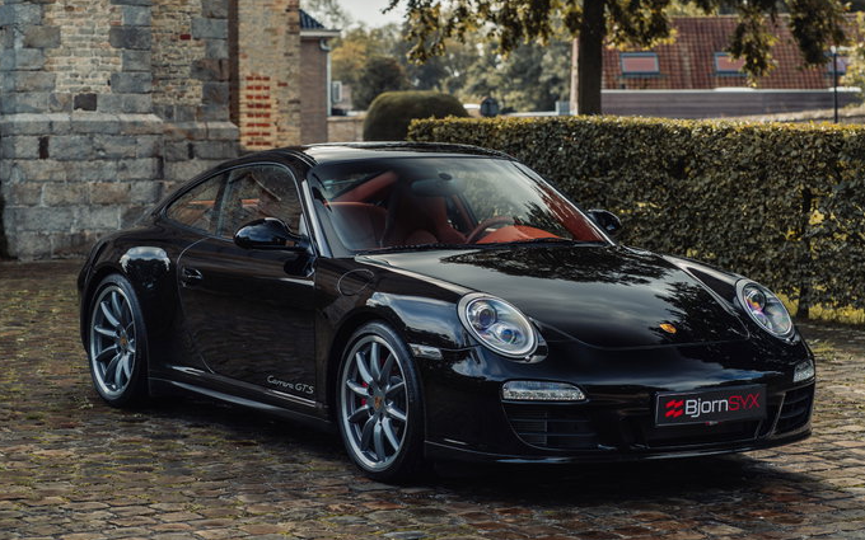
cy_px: 259
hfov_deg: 21.0
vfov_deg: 13.2
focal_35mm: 99
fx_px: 2334
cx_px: 457
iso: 200
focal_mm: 86
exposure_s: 1/160
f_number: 5
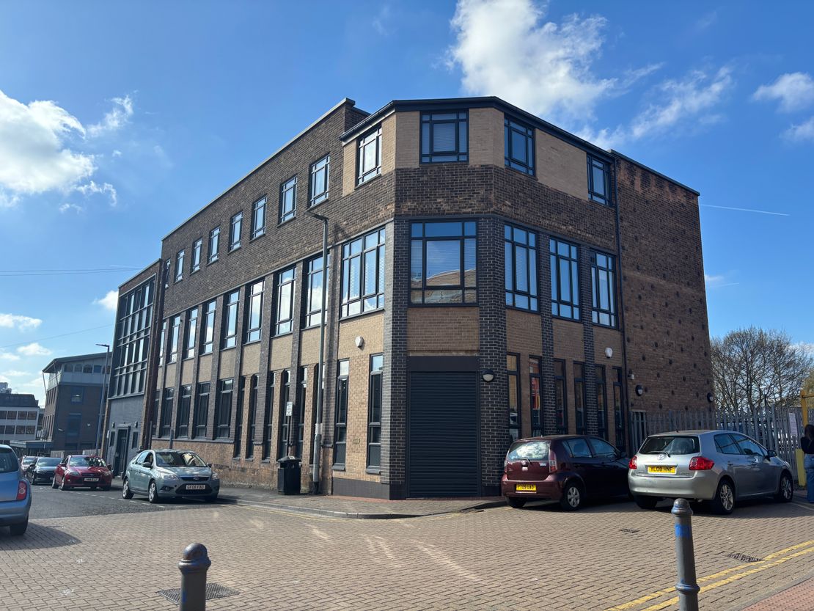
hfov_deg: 67.3
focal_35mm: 26
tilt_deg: +10.9
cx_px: 407
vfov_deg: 53.1
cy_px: 306
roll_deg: -0.3
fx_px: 612
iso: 50
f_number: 1.6
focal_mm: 5.96
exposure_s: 1/2105
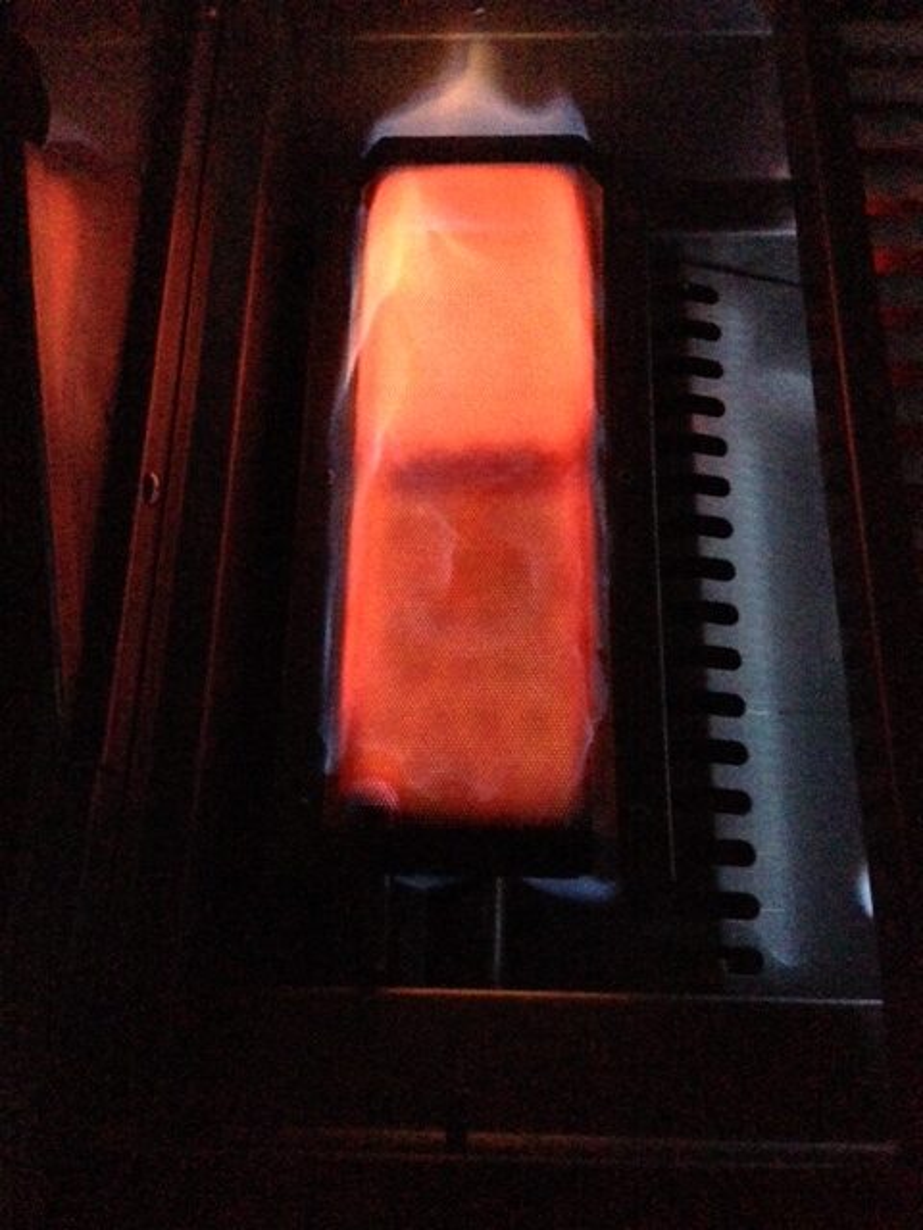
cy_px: 615
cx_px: 462
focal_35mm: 66
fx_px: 2346
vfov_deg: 29.4
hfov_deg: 22.3
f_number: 2.4
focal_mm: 4.12
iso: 2000
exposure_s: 1/15
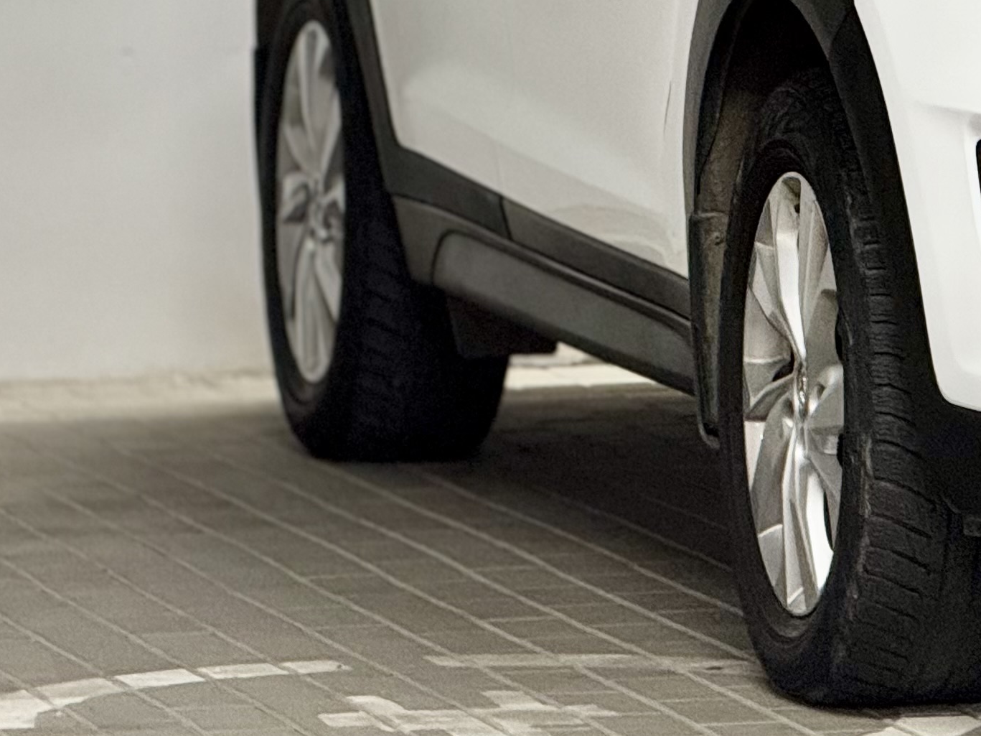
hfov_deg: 5.6
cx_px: 1432
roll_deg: +0.4
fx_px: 10031
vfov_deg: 4.2
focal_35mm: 354
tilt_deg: -1.8
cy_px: -88
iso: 250
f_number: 2.8
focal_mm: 15.66
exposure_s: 1/50
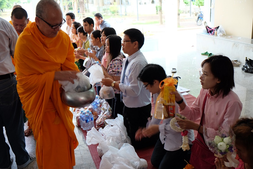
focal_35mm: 38
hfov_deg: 50.7
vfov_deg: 35.0
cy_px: 84
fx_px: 267
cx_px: 126
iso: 400
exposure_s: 1/30
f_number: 3.2
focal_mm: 25.4
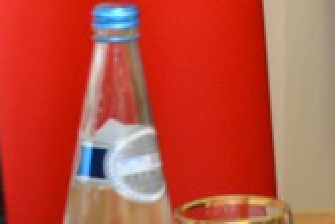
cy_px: -194
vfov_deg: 2.8
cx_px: 889
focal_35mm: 498
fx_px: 4638
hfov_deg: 4.0
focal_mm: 92
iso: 3200
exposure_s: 1/125
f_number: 5
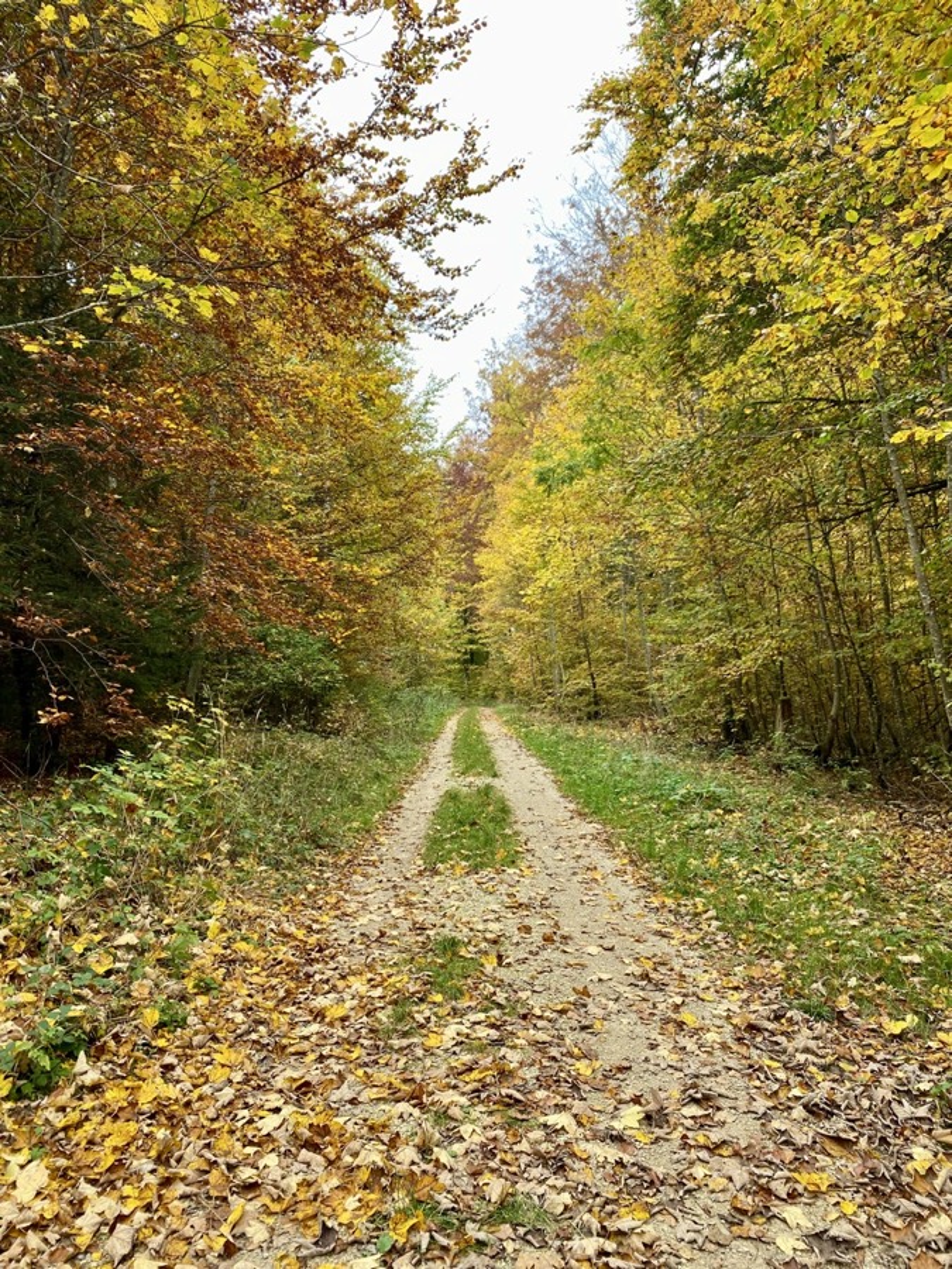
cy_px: 634
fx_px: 953
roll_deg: -0.3
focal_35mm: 26
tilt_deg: +8.0
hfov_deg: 53.1
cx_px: 476
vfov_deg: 67.3
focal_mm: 4.25
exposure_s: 1/136
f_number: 1.8
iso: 32
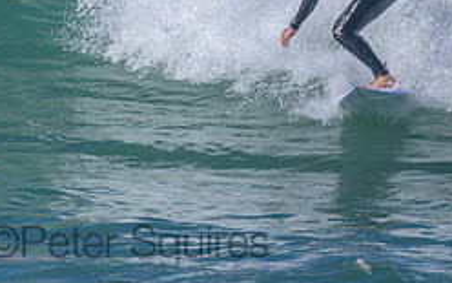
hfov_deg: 1.1
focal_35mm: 1908
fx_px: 23504
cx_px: 128
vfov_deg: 0.7
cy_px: -61
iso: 800
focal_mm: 800
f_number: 11
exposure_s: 1/2000
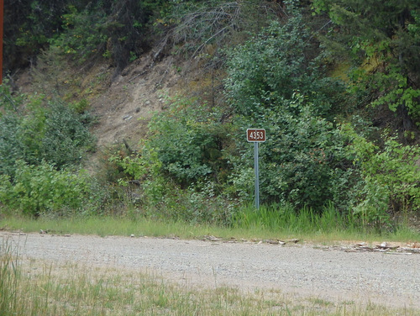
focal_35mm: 140
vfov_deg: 10.6
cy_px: 158
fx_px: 1700
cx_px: 210
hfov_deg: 14.1
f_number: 5.9
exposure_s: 1/125
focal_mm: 25
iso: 200
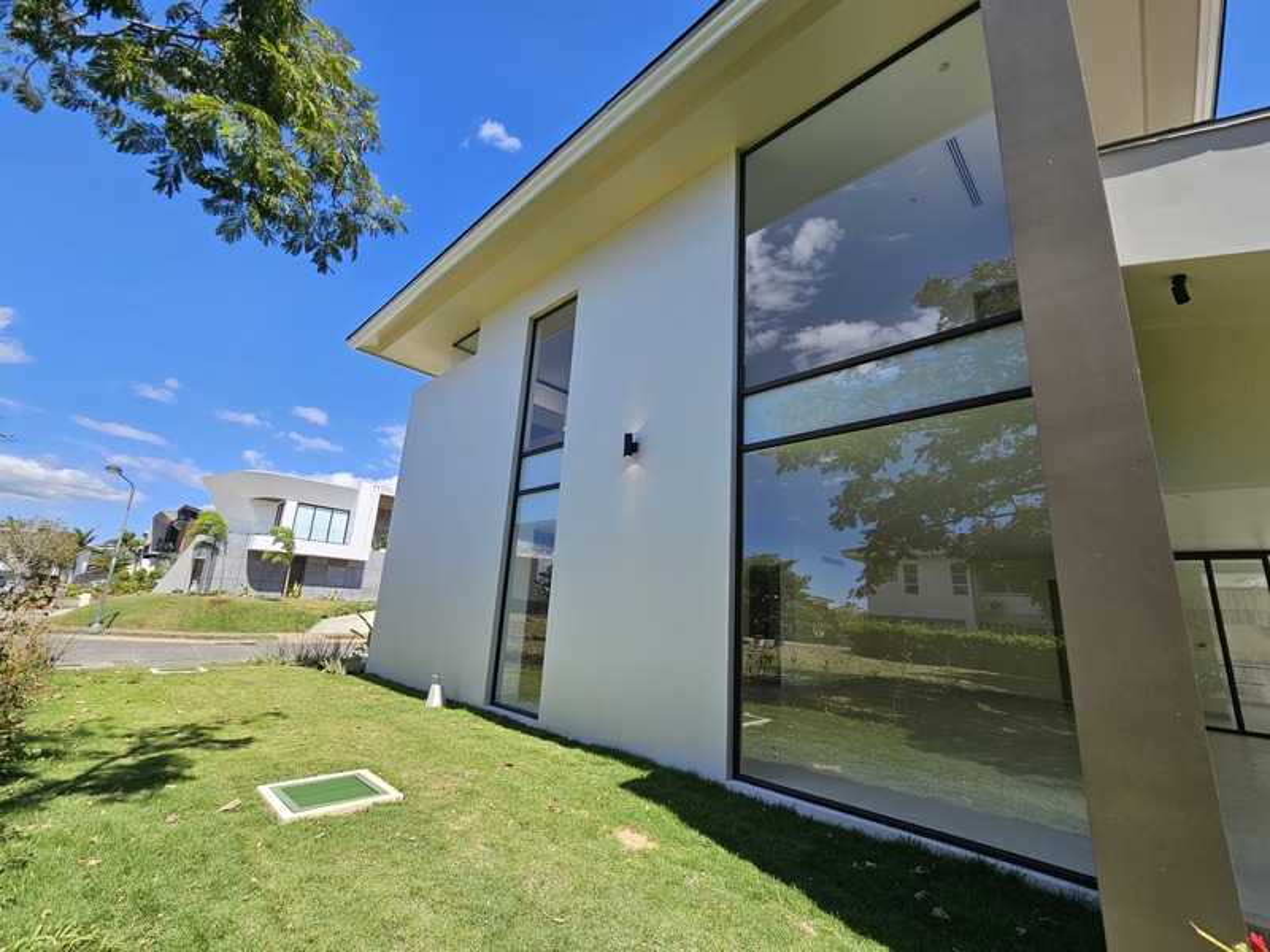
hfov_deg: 106.2
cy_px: 476
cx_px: 635
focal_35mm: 13
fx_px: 477
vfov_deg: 89.9
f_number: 2.2
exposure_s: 1/1437
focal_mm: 2.2
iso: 50
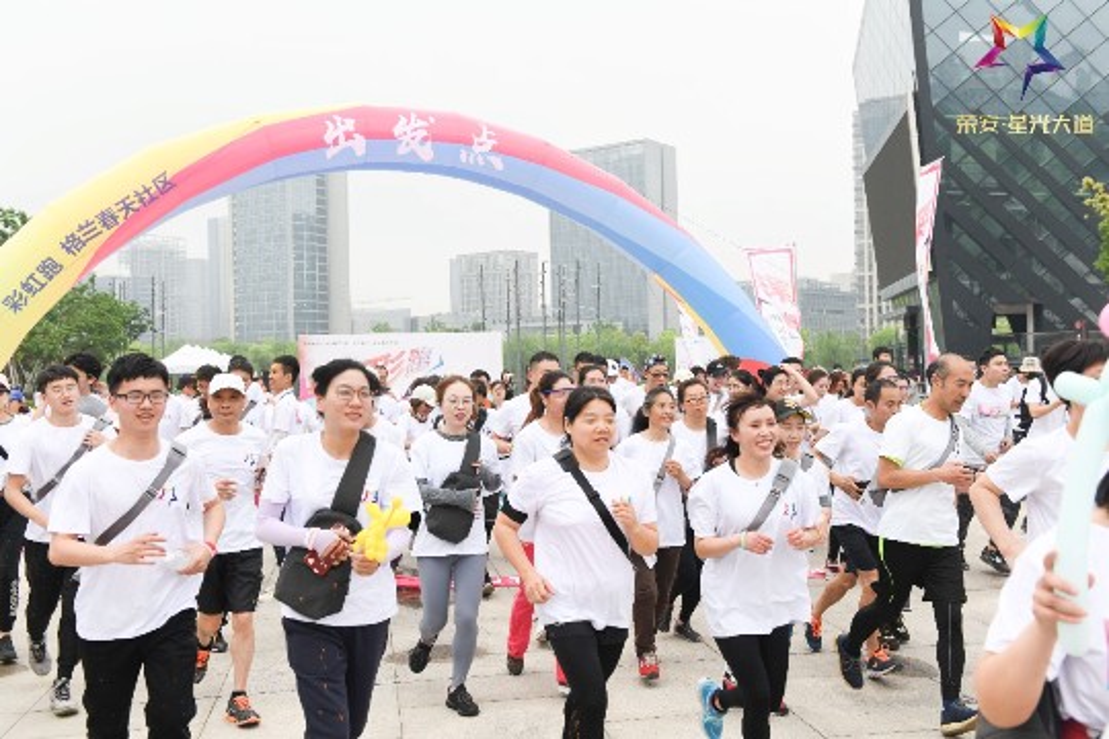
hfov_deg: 53.1
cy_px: 370
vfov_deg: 36.9
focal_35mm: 36
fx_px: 1109
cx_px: 554
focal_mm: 36
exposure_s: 1/500
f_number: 5.6
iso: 500
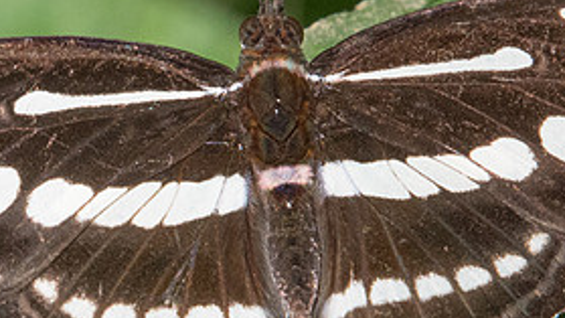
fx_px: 35510
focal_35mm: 2370
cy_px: 163
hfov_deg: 0.9
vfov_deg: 0.5
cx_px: 206
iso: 800
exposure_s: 1/640
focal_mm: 400
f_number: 11
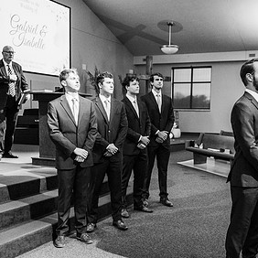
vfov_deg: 35.2
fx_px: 405
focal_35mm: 48
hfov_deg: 35.3
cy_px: 162
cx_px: 141
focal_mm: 27.5
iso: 2000
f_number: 3.2
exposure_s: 1/250
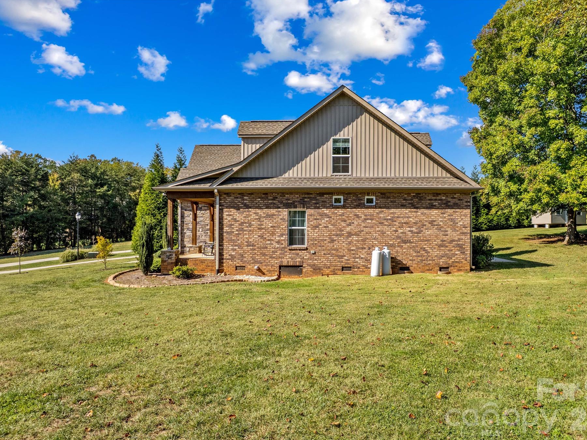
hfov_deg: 71.6
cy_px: 220
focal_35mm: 24
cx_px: 307
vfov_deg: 56.8
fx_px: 407
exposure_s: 1/800
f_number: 2.8
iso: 100
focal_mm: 8.38
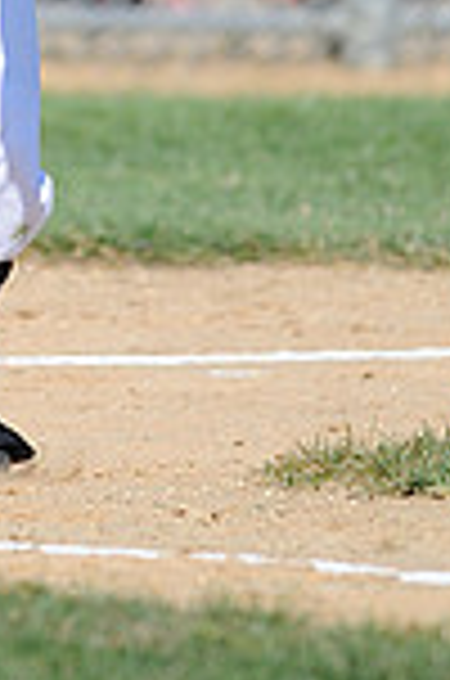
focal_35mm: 1343
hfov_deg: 1.0
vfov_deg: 1.5
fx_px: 25296
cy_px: -302
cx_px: -110
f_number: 4
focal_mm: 300
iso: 200
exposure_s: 1/2000
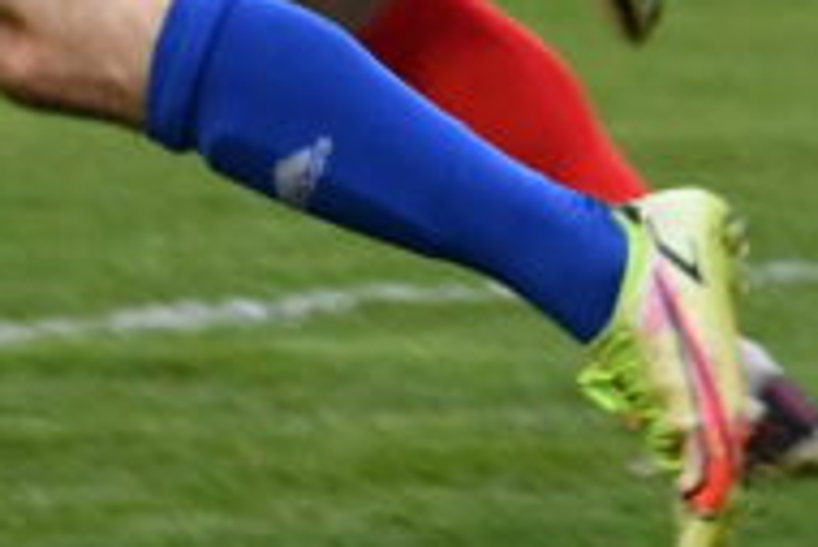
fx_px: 47342
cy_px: -672
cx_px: -387
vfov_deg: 0.7
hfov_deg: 1.0
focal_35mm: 2082
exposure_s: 1/500
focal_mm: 220
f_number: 5.3
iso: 3200
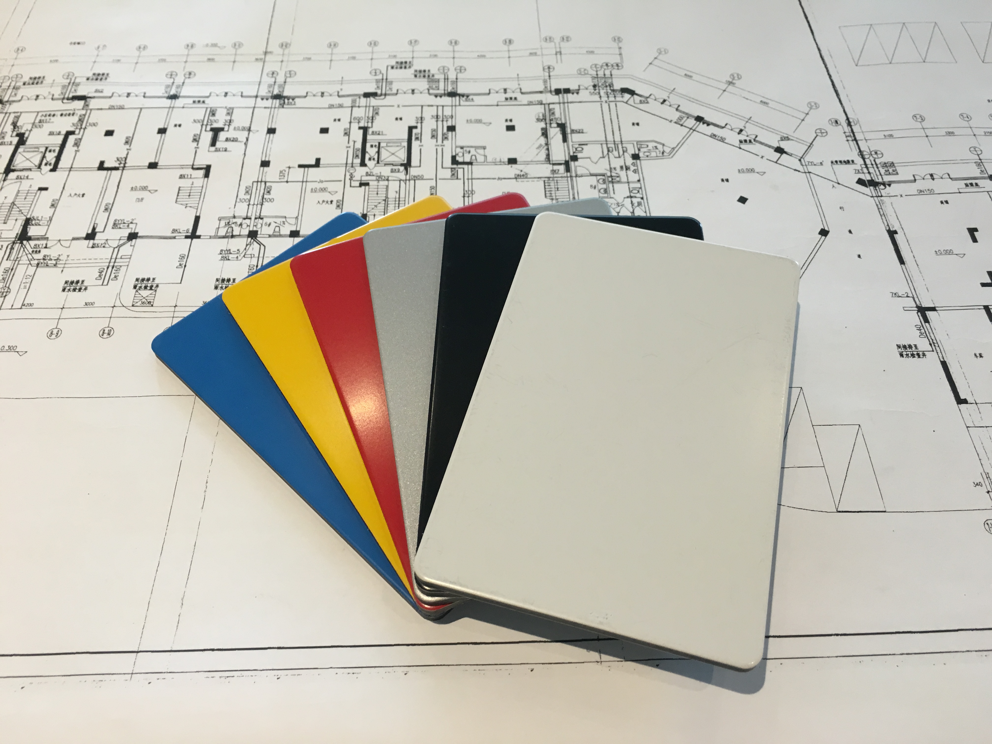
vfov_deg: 48.2
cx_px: 496
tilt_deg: -53.6
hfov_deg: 61.7
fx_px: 831
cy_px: 372
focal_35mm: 29
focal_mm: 4.15
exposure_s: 1/33
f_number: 2.2
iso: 100
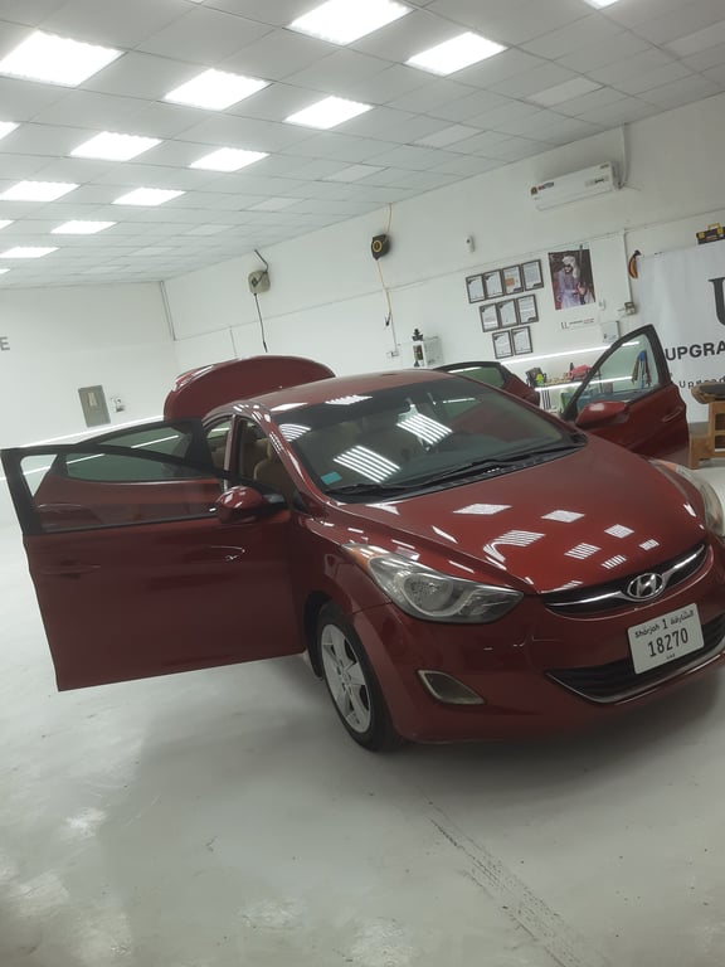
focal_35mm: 26
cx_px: 362
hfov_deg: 53.1
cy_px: 484
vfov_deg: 67.3
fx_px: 726
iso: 40
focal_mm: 3.92
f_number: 1.7
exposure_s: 1/352
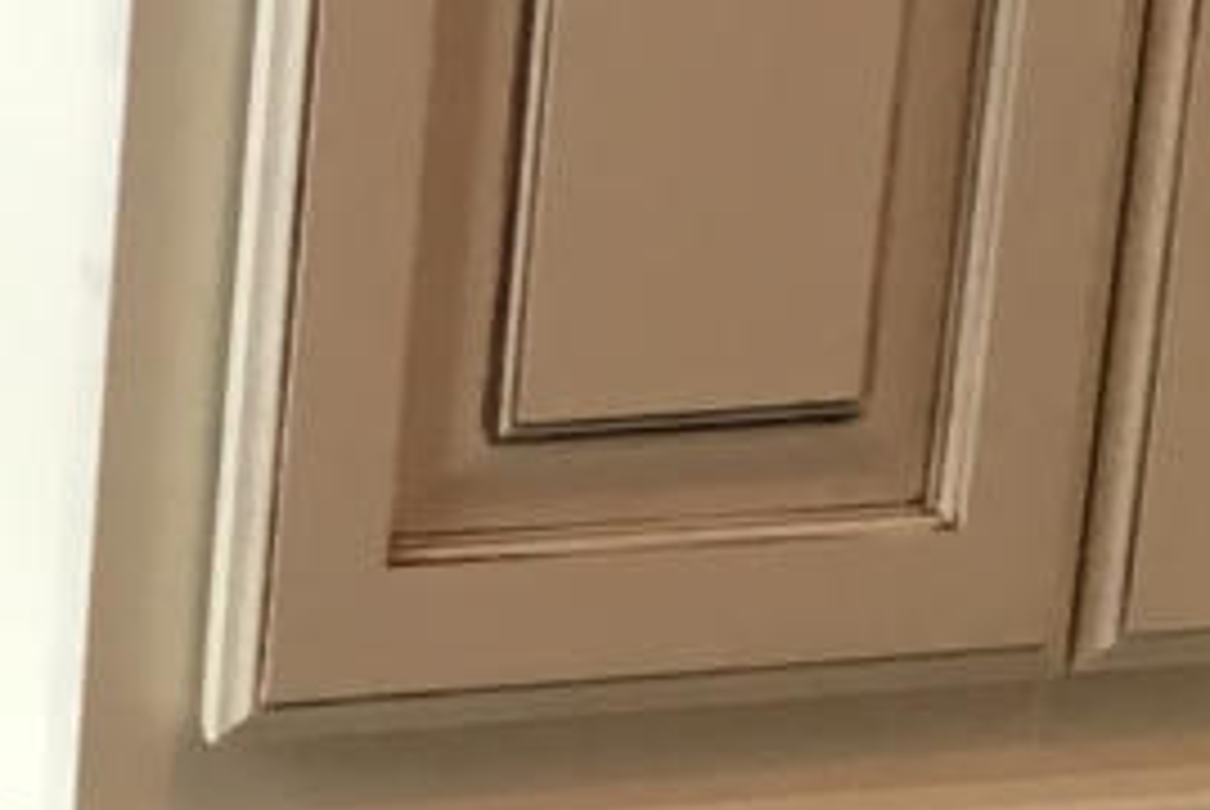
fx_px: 7537
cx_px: -1417
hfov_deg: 8.6
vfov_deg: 5.7
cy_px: 2588
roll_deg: -0.7
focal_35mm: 224
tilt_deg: -23.8
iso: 50
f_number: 2.2
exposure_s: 1/30
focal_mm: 4.15
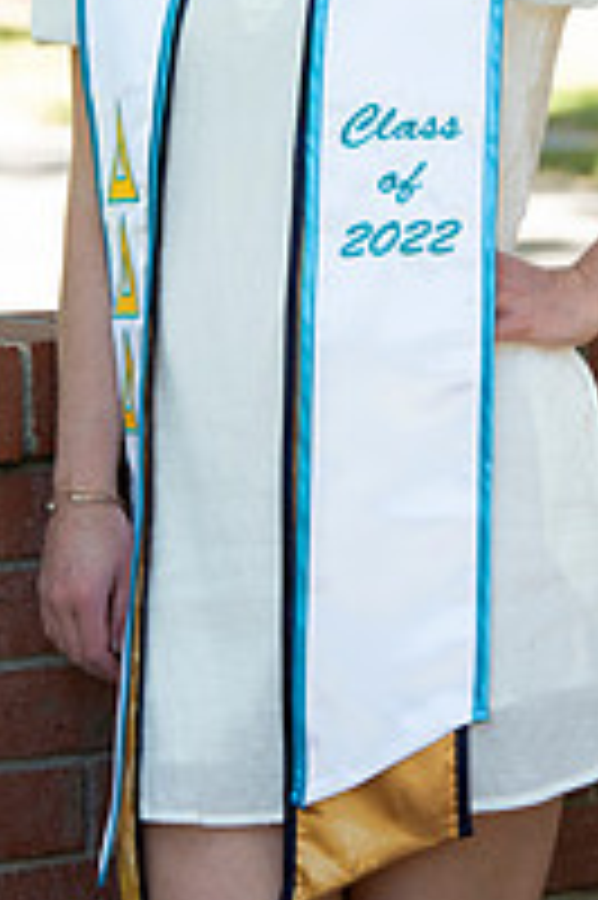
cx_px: 382
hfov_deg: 5.3
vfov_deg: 7.9
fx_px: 6514
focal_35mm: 261
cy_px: 76
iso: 640
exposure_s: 1/320
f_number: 5.6
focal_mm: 116
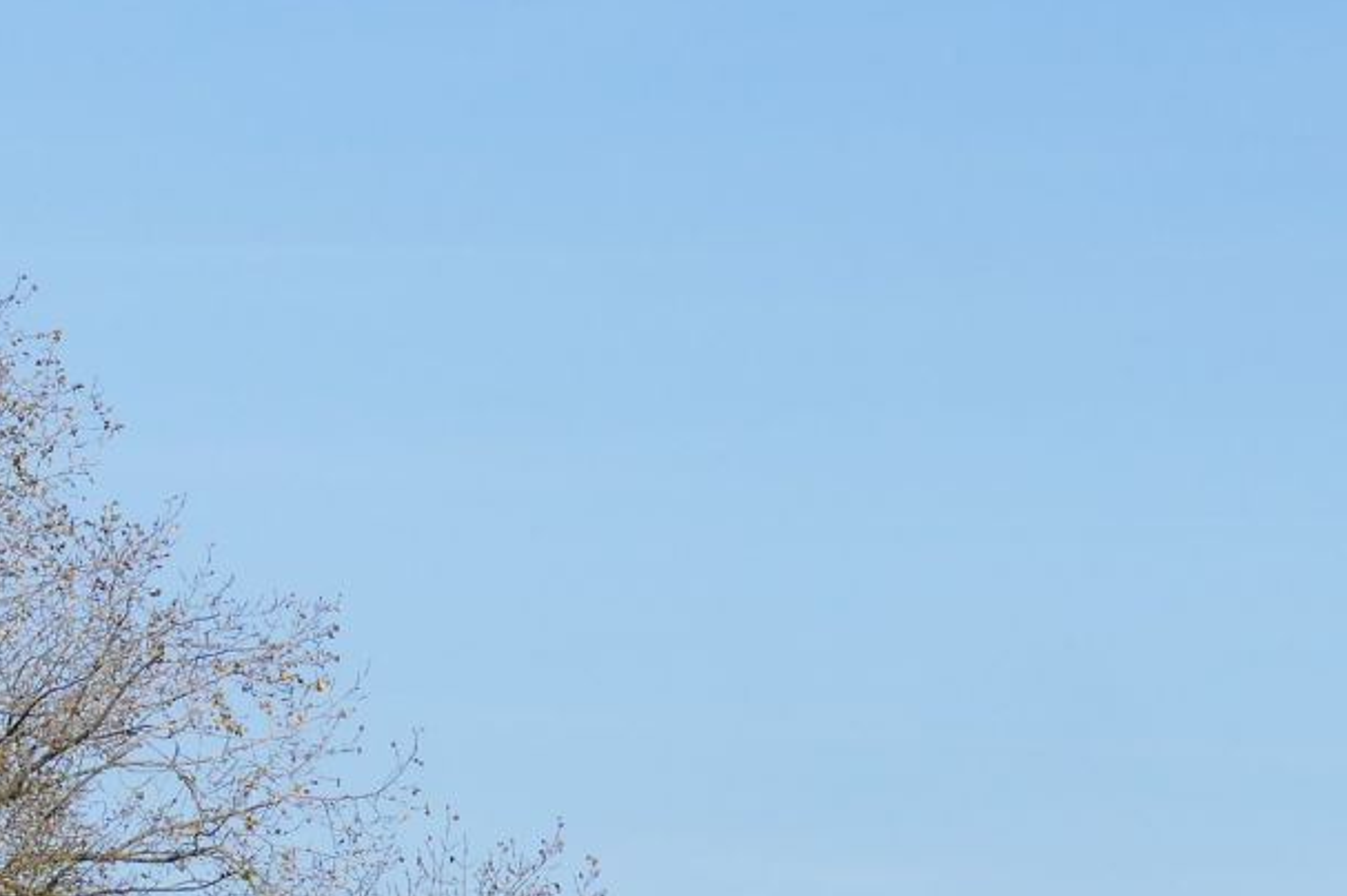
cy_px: 1259
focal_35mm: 378
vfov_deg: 3.6
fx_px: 14135
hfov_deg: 5.5
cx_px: 459
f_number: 3.9
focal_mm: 40.84
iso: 125
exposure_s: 1/1600
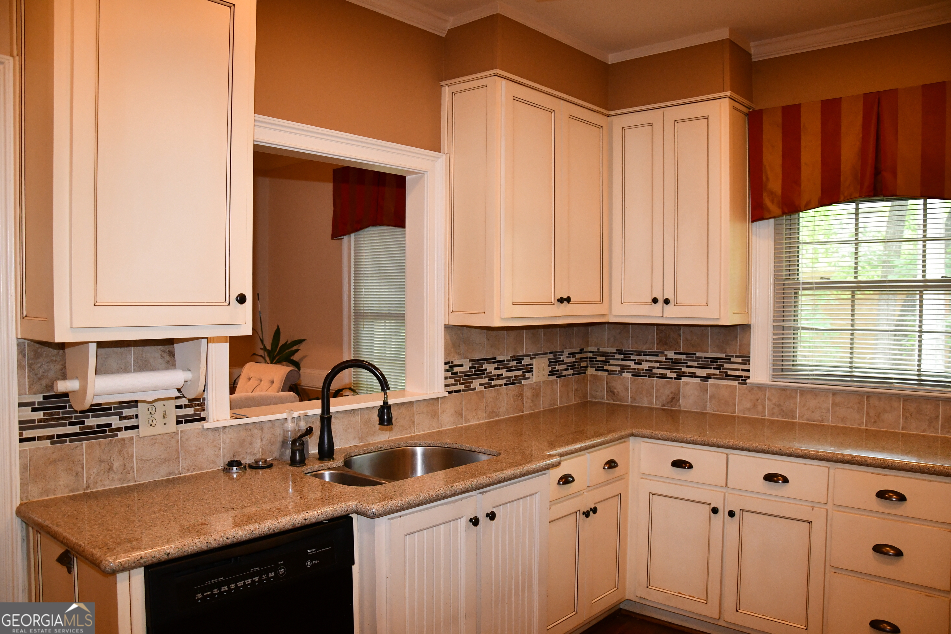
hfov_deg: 67.4
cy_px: 317
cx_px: 476
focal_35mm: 27
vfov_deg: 47.9
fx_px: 713
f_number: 4
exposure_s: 1/60
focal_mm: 18
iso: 1800
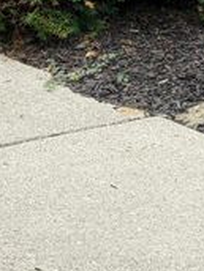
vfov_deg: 10.1
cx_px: 38
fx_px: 1462
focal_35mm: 186
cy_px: -191
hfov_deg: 8.0
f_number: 1.78
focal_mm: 6.76
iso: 64
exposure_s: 1/415
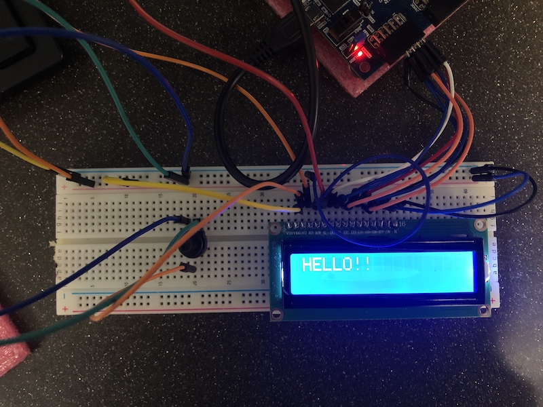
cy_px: 204
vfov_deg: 49.7
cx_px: 272
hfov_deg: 63.4
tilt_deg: -86.5
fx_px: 439
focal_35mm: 28
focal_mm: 3.99
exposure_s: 1/15
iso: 64
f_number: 1.8
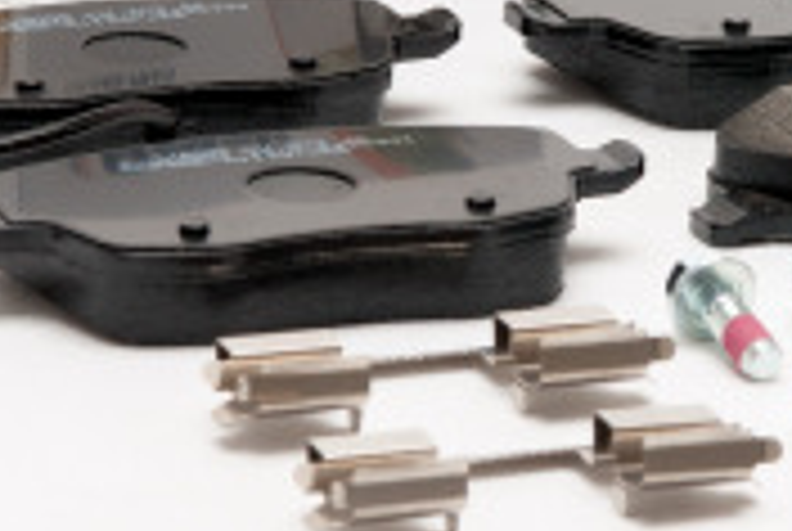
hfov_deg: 6.7
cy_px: 50
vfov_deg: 4.5
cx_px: 734
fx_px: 6743
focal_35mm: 306
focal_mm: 60
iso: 100
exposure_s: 1/200
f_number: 11
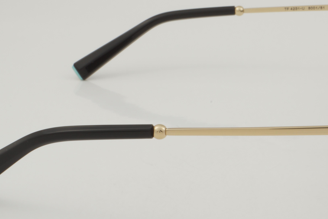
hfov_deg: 15.6
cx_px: 229
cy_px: 87
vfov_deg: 10.5
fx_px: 1193
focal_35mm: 131
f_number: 32
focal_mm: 50
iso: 100
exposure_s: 1/3
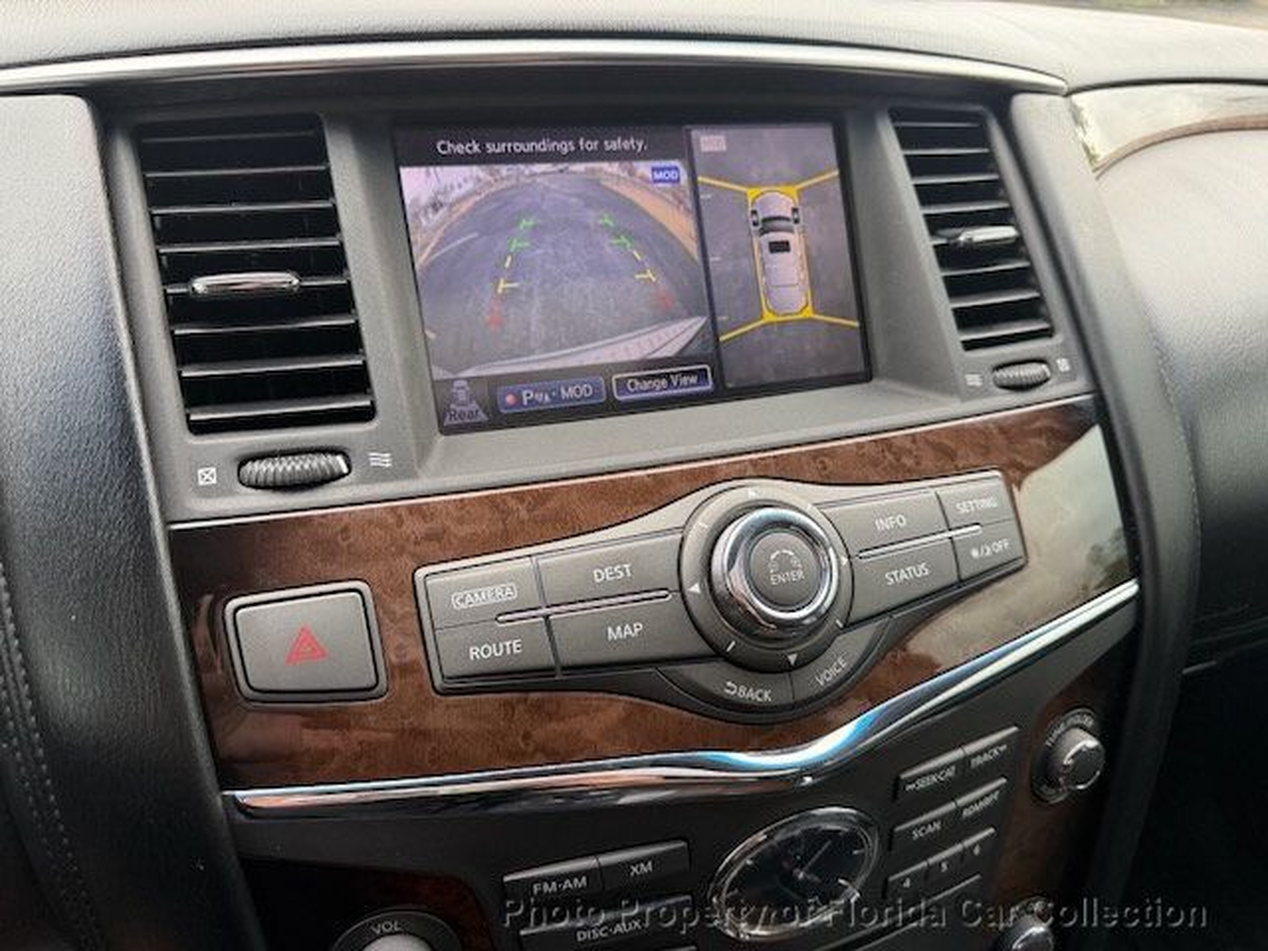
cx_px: 634
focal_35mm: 24
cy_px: 476
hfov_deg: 71.6
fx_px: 879
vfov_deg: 56.8
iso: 160
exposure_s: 1/219
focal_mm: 6.76
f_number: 1.78
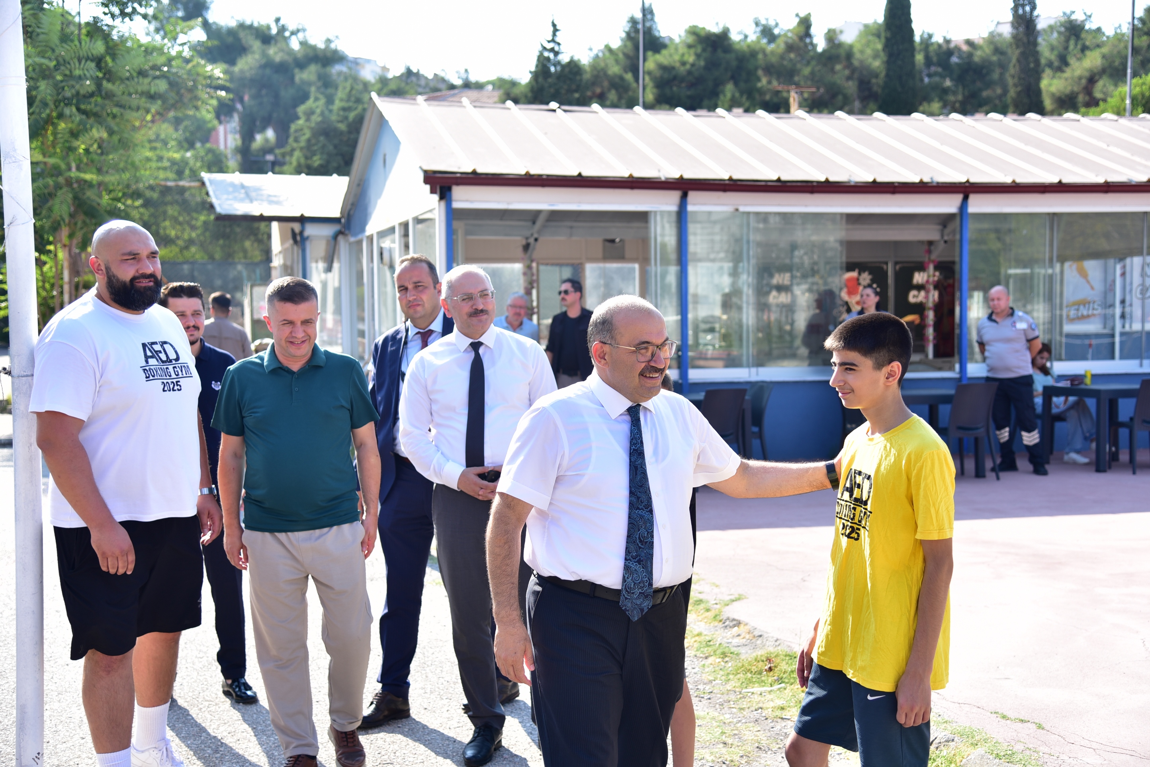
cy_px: 384
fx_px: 1533
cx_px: 575
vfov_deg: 28.1
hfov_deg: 41.1
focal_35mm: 48
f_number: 4
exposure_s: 1/250
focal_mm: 48
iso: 100
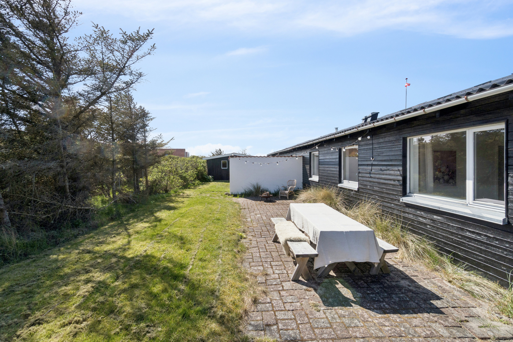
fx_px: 214
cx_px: 256
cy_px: 171
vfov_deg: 77.3
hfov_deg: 100.4
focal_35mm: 15
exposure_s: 1/500
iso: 200
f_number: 10
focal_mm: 10
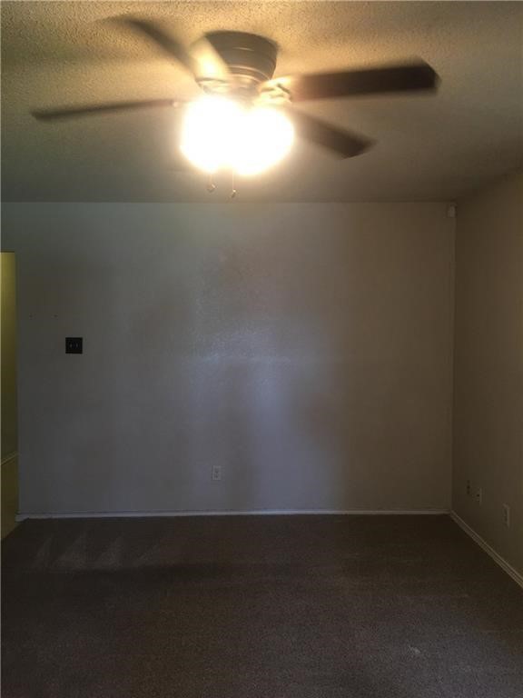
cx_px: 262
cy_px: 349
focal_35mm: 29
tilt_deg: -3.5
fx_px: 584
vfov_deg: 61.7
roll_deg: -0.8
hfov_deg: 48.2
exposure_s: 1/15
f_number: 2.2
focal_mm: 4.15
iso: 50
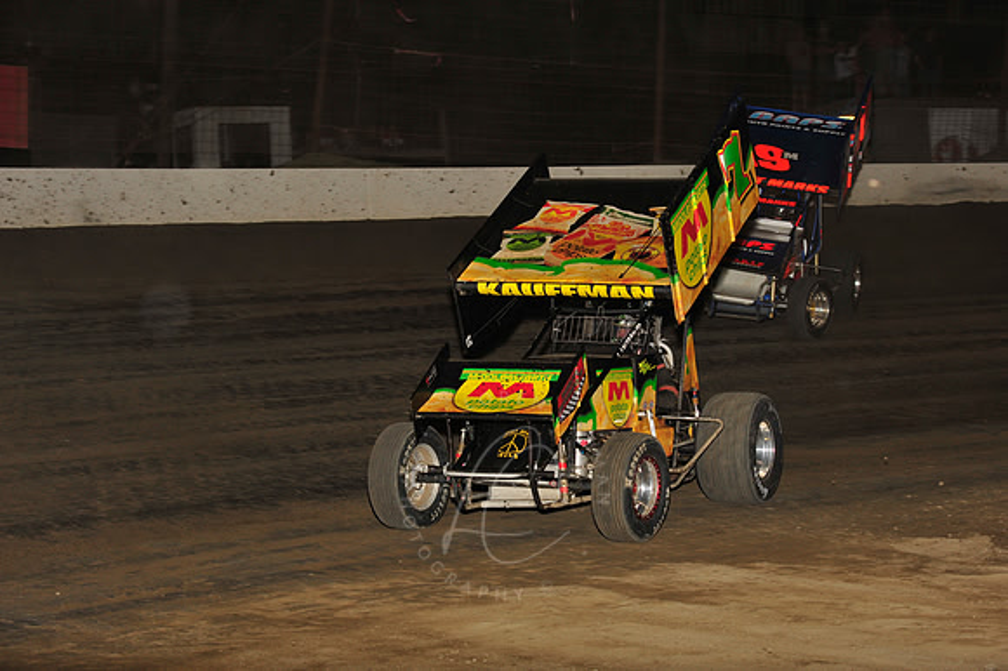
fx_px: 2798
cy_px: 336
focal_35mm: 100
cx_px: 504
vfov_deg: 13.7
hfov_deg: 20.4
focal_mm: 100
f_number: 7.1
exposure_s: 1/320
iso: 1000
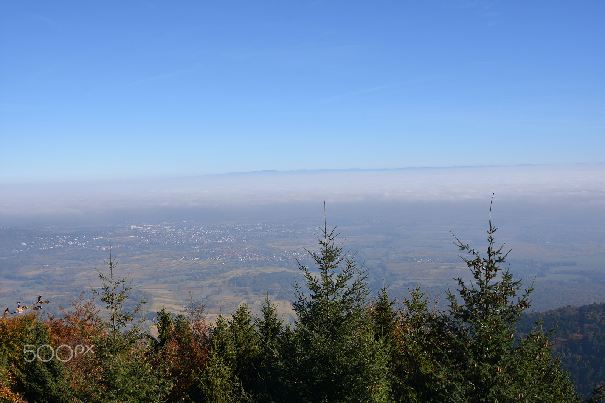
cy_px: 202
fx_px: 680
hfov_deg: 47.9
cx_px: 302
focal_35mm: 40
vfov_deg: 33.0
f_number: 8
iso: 160
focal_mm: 27
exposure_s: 1/500
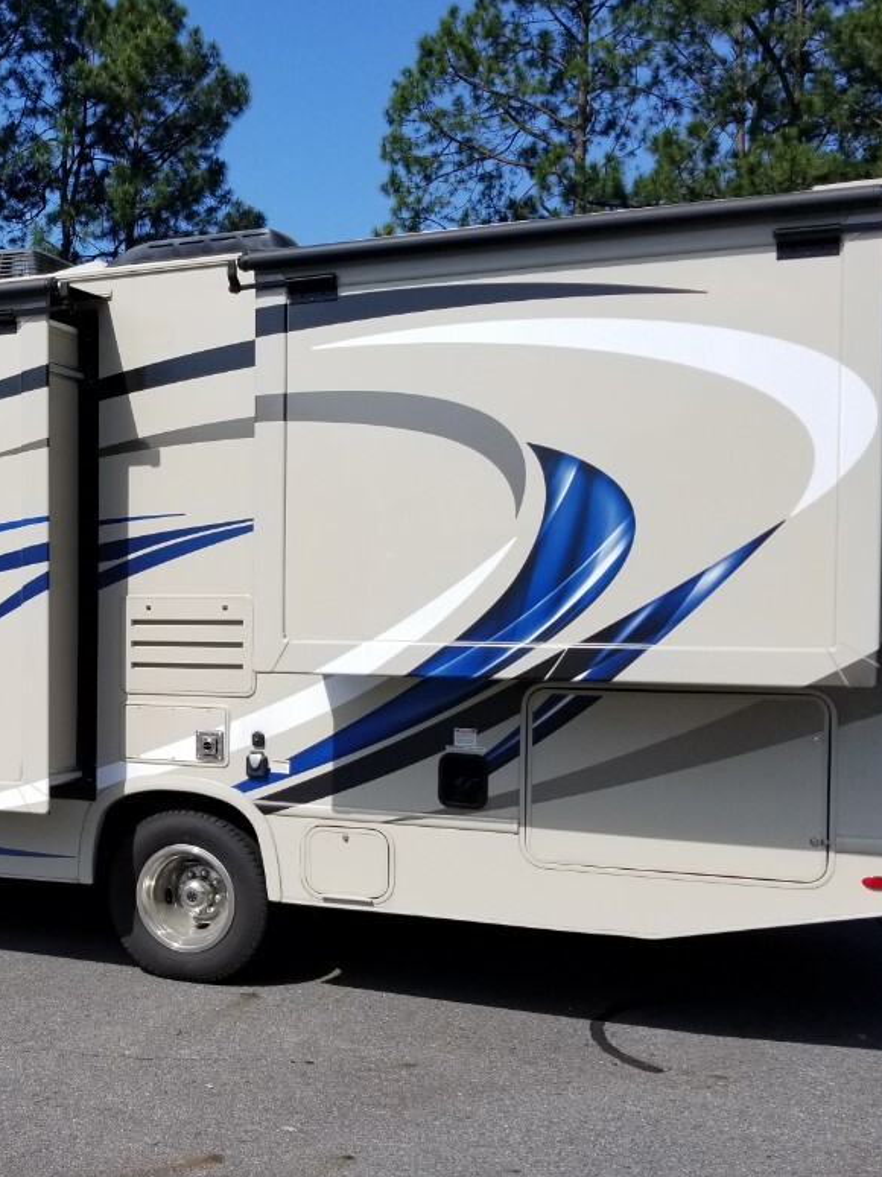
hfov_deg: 32.4
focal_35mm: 43
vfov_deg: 43.7
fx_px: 1462
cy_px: 681
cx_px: 143
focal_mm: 4.25
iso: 50
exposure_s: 1/2608
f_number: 1.7
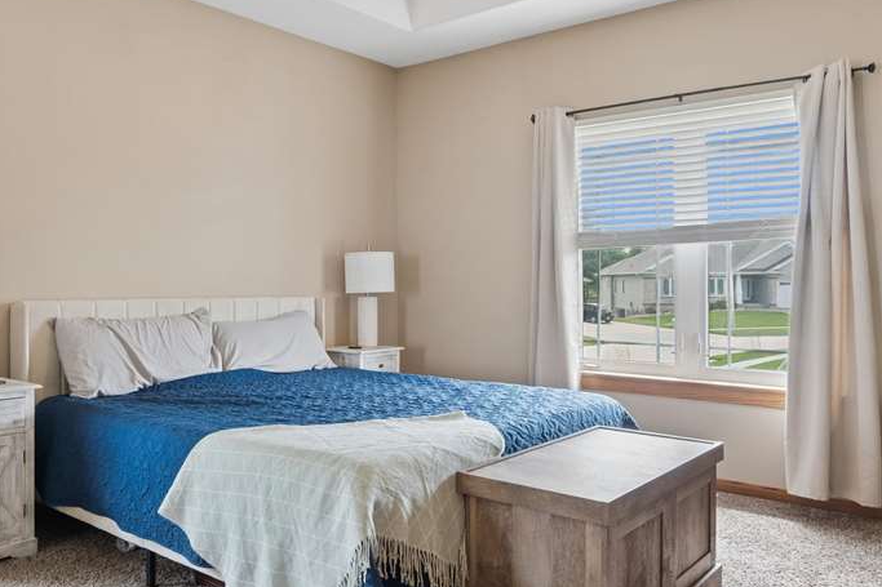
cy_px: 284
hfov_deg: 61.3
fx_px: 735
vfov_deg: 43.6
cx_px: 346
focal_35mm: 30
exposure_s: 1/8
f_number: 10
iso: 400
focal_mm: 16
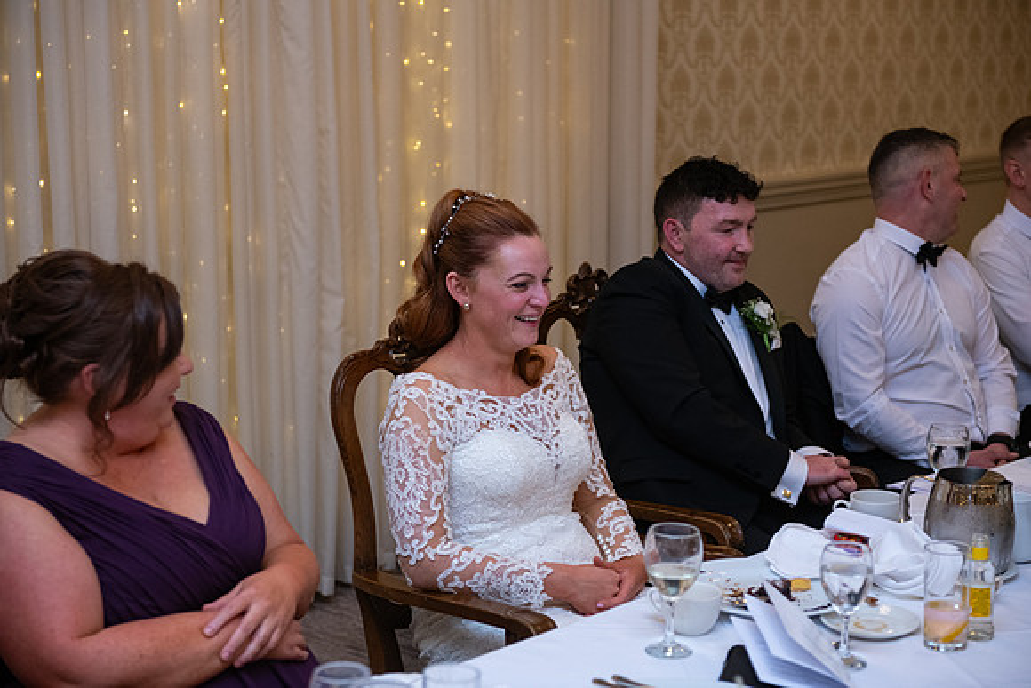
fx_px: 2005
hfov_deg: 28.8
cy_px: 344
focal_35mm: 70
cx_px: 516
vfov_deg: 19.5
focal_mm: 70
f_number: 3.5
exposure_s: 1/160
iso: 1000
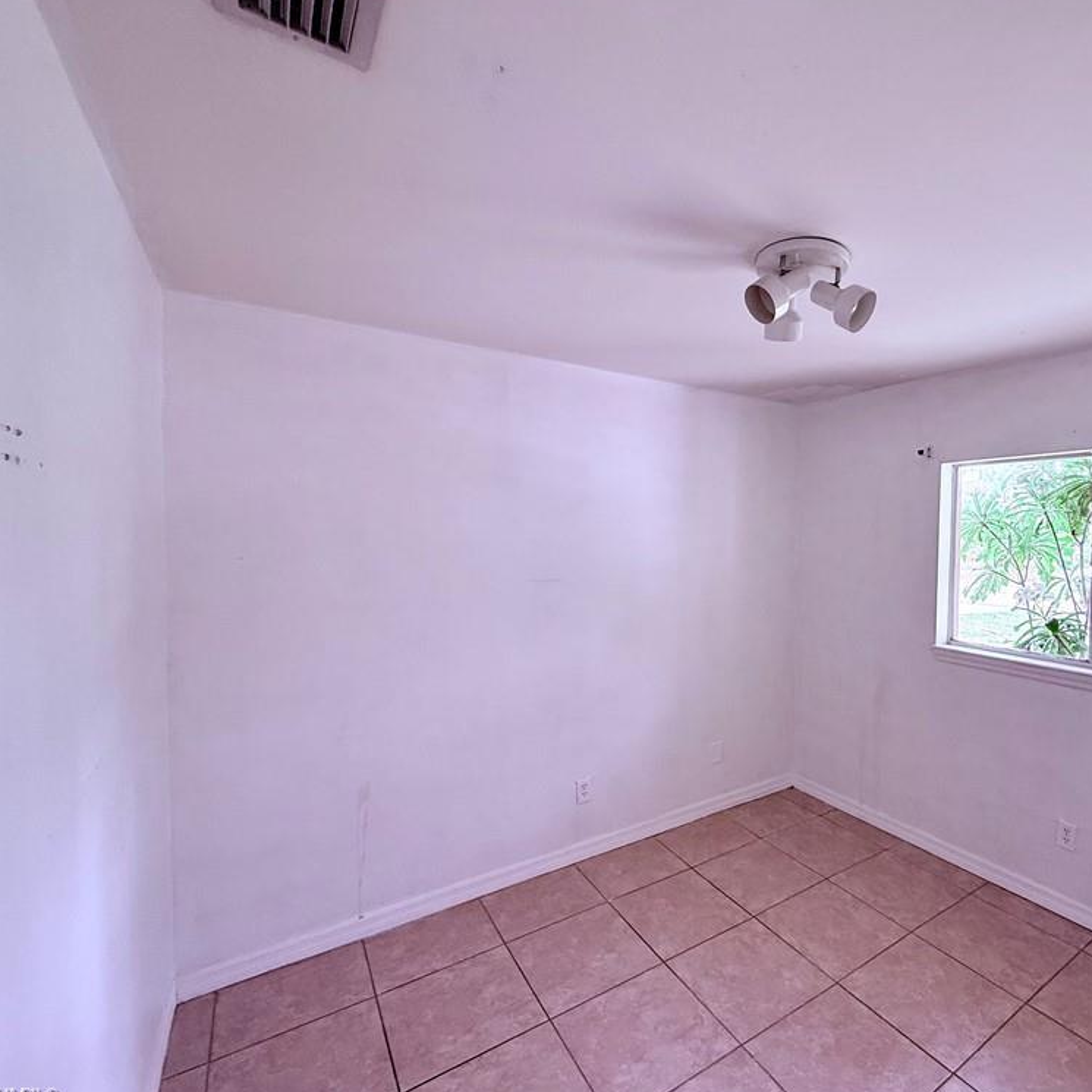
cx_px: 701
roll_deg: +0.2
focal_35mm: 17
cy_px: 547
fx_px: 607
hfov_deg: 81.9
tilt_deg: -1.3
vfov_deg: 84.0
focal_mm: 2.22
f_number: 2.2
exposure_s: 1/99
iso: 160
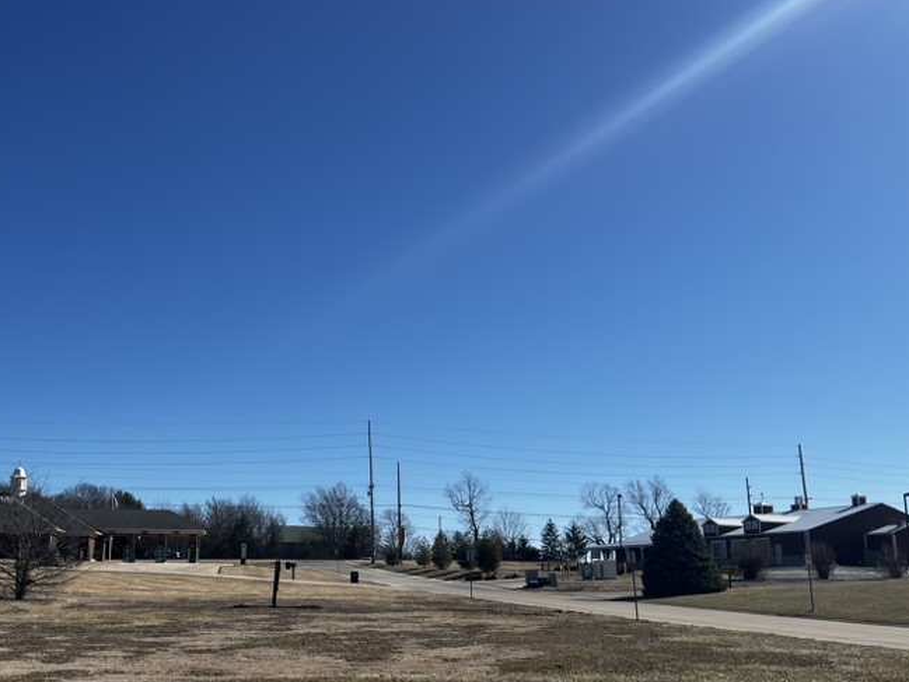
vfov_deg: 35.1
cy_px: 368
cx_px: 301
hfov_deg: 45.1
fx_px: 1077
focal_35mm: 41
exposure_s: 1/5319
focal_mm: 5.1
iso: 50
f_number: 1.6
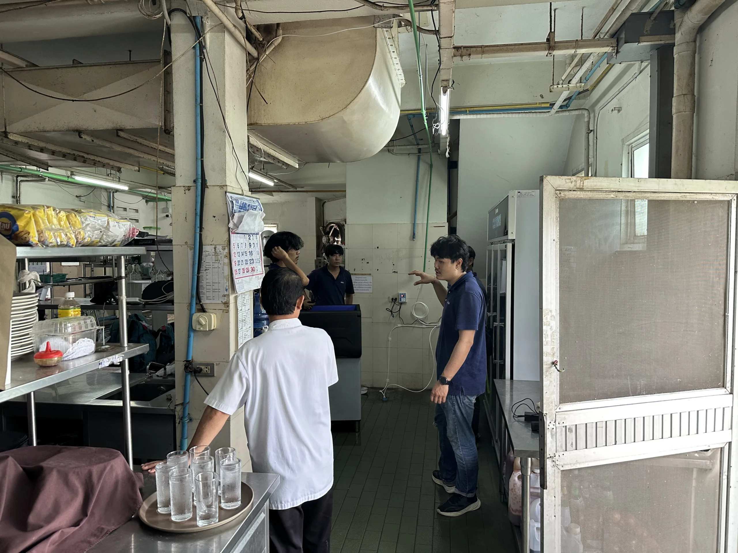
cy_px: 276
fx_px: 512
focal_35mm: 24
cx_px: 369
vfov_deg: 56.8
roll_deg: +0.1
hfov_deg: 71.6
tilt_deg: -2.9
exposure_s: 1/121
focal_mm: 6.86
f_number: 1.78
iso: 200
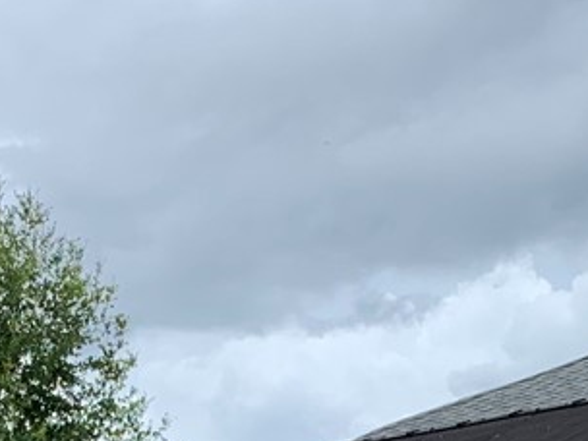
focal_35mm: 137
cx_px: 149
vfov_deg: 10.4
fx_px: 2327
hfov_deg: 14.3
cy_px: 716
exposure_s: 1/1779
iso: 25
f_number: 1.8
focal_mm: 4.25
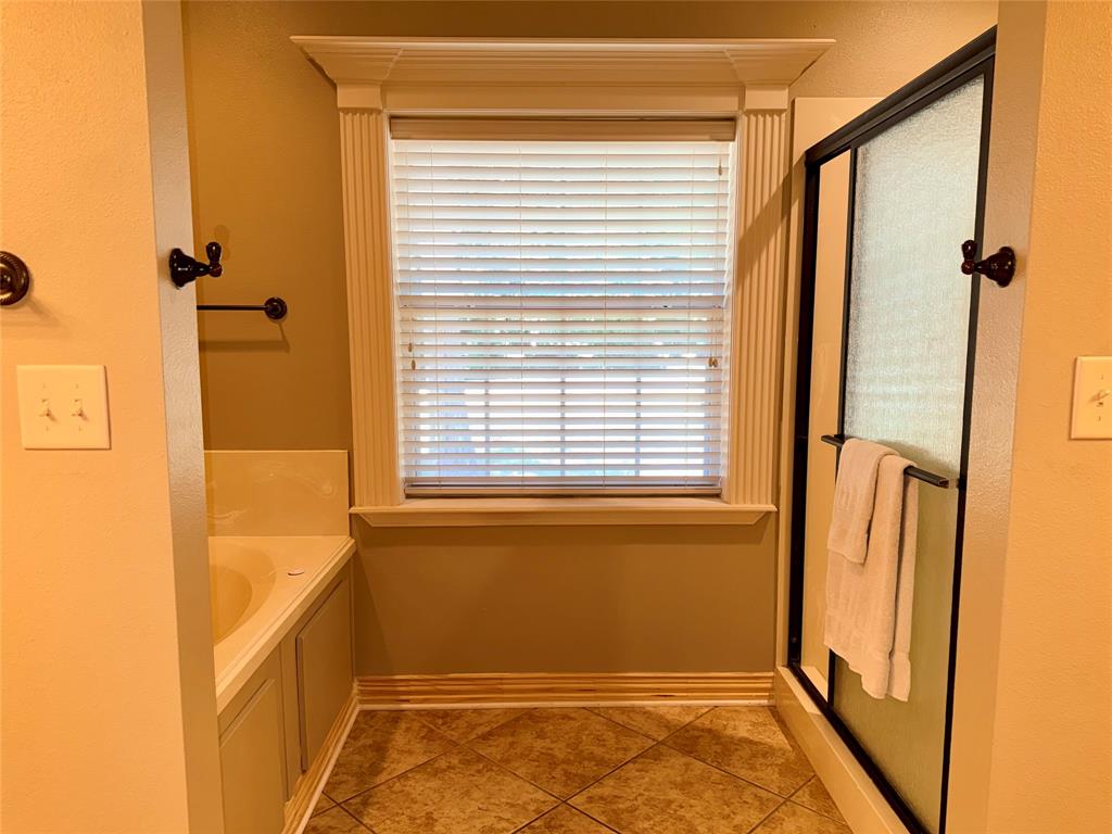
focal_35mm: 24
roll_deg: +0.3
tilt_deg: -7.6
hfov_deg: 71.6
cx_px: 556
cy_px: 417
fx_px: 771
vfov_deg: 56.8
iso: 50
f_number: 1.78
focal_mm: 6.76
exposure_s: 1/24
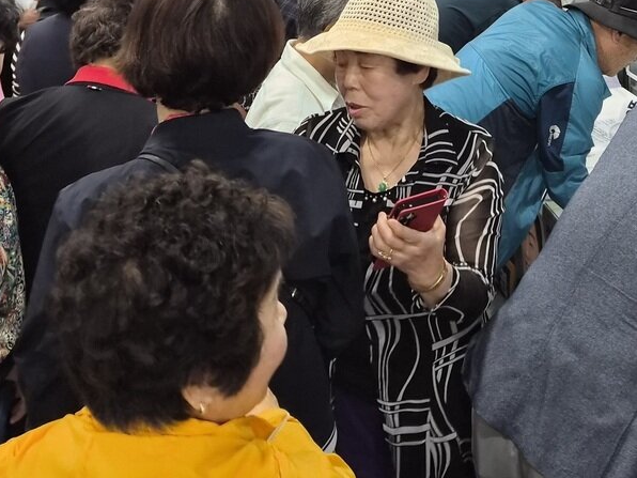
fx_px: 994
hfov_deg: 35.3
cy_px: -81
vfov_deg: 24.7
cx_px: 413
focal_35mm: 54
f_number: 1.8
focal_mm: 5.4
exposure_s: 1/120
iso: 250
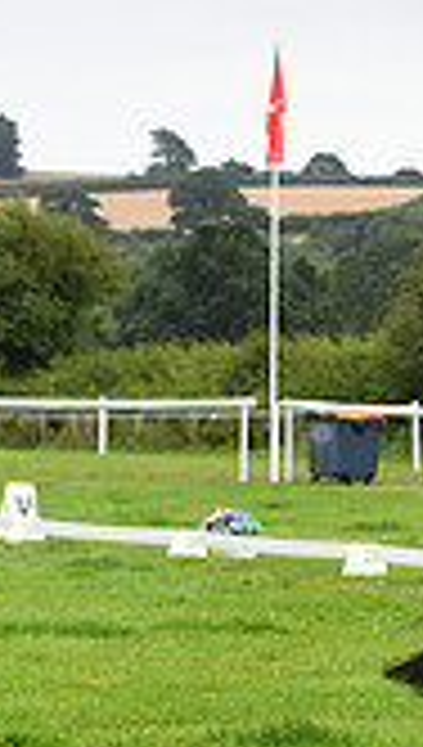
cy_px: 536
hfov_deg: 3.8
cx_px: 1242
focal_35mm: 314
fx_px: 6230
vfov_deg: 6.9
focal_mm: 86
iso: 640
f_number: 5.6
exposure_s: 1/1250
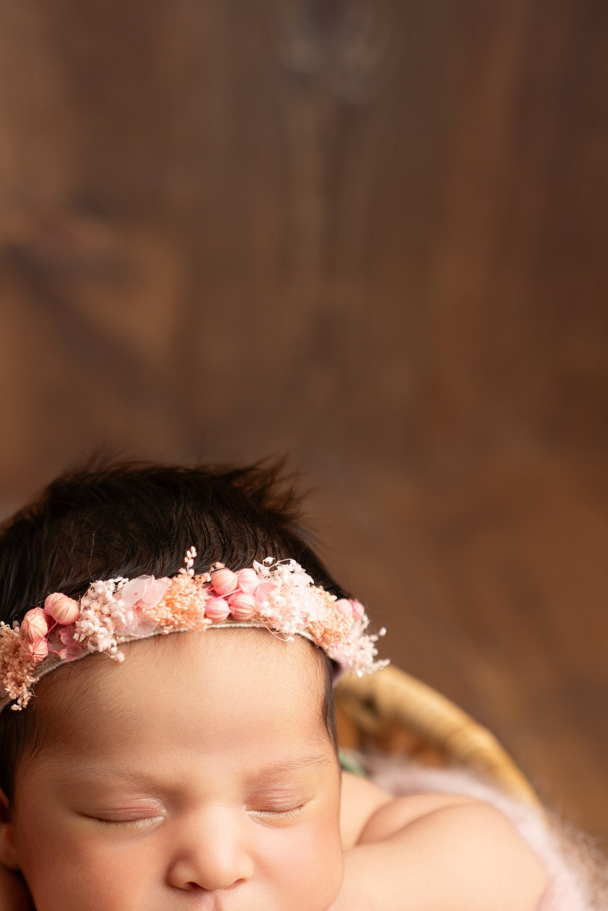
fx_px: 1799
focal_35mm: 71
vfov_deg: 27.1
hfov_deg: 18.9
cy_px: 885
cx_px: 87
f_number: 2.2
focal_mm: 35
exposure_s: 1/200
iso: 100
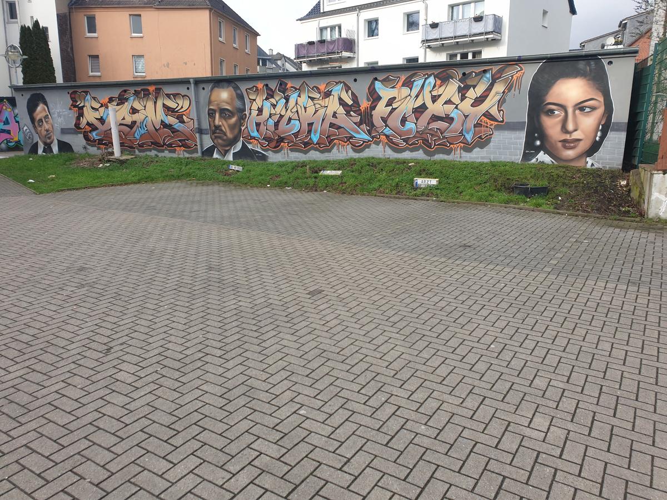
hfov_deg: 67.3
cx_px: 334
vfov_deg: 53.1
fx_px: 501
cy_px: 250
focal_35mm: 26
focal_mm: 4.3
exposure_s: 1/472
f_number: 2.4
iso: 50
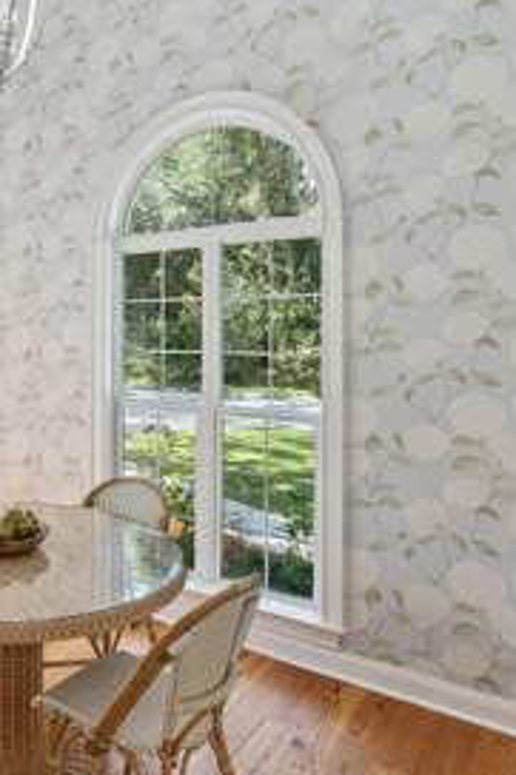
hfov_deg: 40.1
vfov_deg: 61.8
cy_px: 339
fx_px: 646
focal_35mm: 30
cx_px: 46
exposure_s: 1/50
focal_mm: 17
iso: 250
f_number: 8
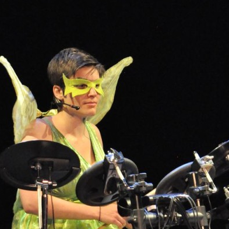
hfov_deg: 2.6
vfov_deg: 2.6
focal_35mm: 663
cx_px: 81
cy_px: 166
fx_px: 4962
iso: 3200
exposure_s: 1/80
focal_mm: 200
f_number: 6.3
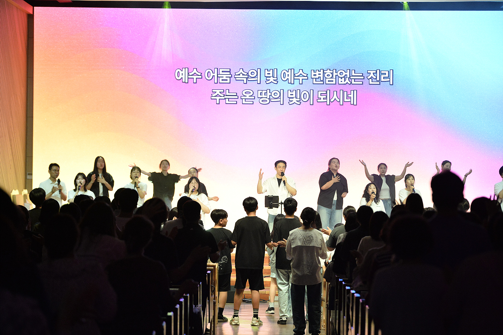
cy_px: 168
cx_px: 252
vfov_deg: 13.0
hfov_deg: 19.5
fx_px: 1466
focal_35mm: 105
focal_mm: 105
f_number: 2.8
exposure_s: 1/250
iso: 3200
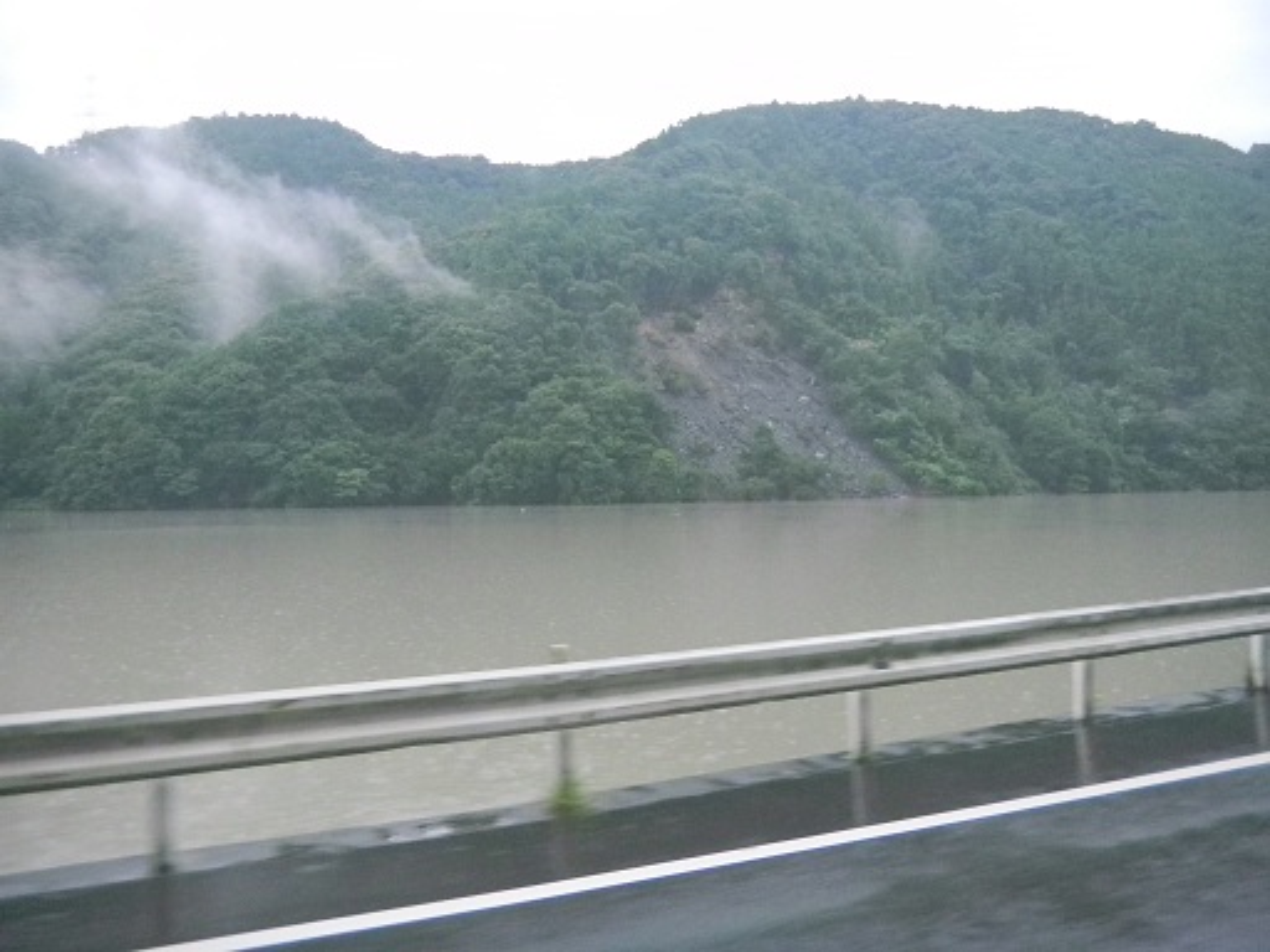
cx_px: 635
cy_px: 476
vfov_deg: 49.7
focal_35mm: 28
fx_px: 1027
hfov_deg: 63.4
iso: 200
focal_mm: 5
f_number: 3.9
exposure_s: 1/38
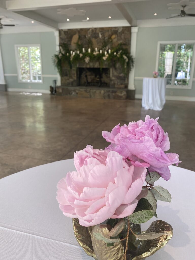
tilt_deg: -16.9
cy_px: 130
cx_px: 98
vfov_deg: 67.3
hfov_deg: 53.1
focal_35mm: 26
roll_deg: -0.3
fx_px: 195
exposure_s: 1/120
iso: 64
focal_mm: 4.25
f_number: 1.8
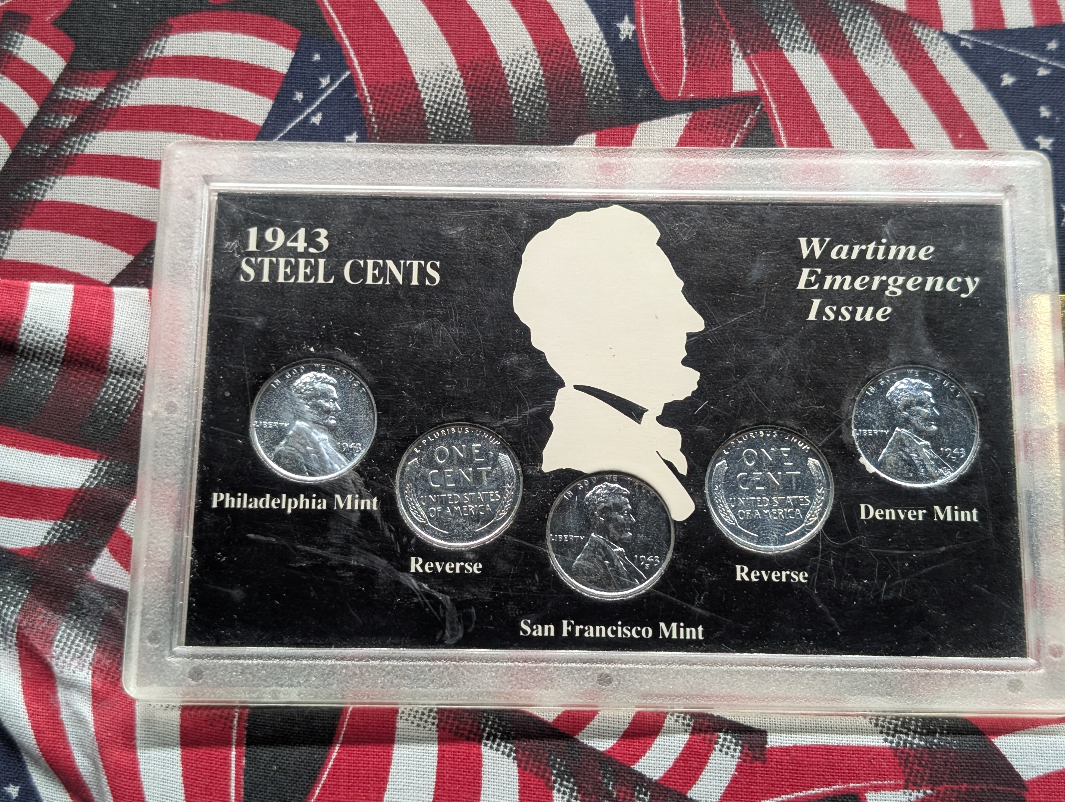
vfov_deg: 28.6
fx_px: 1571
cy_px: 391
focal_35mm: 51
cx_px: 519
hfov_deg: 37.4
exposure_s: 1/298
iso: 205
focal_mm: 6.9
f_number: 1.68
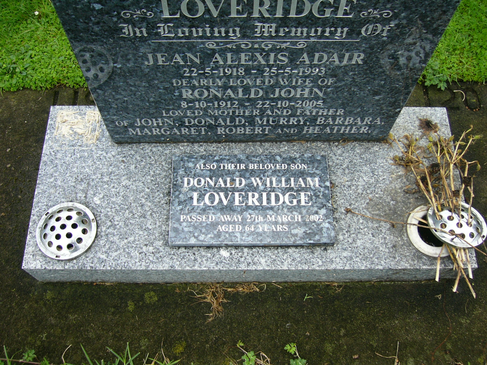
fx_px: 492
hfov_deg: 52.6
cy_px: 182
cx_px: 244
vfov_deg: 40.7
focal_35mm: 35
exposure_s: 1/160
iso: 50
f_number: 2.8
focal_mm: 5.8
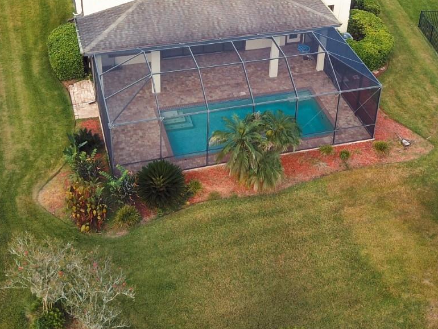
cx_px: 266
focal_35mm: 54
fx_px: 683
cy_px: 55
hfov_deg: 35.4
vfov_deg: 26.4
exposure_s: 1/200
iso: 100
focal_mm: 4.73
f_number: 2.2
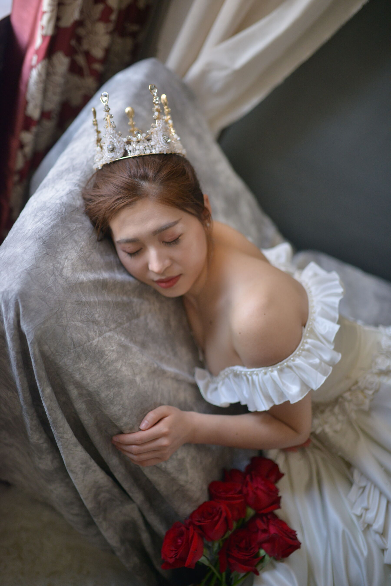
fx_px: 570
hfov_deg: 37.9
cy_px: 293
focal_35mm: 35
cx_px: 196
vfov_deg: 54.4
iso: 1000
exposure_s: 1/1250
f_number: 1.4
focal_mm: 35
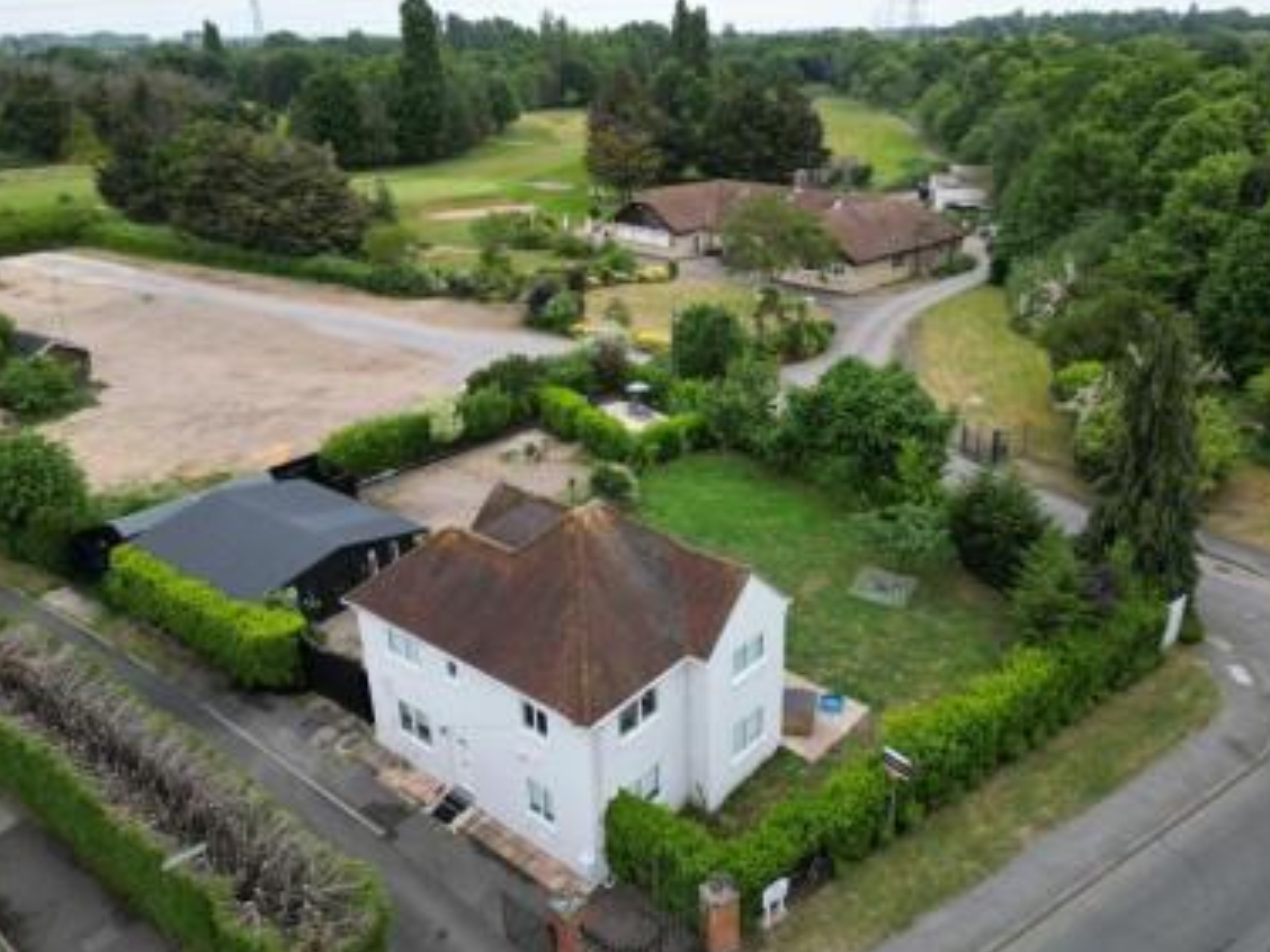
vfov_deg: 51.4
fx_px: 991
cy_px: 474
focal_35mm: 27
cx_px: 681
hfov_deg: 65.2
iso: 140
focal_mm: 6.72
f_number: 1.7
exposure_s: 1/1250
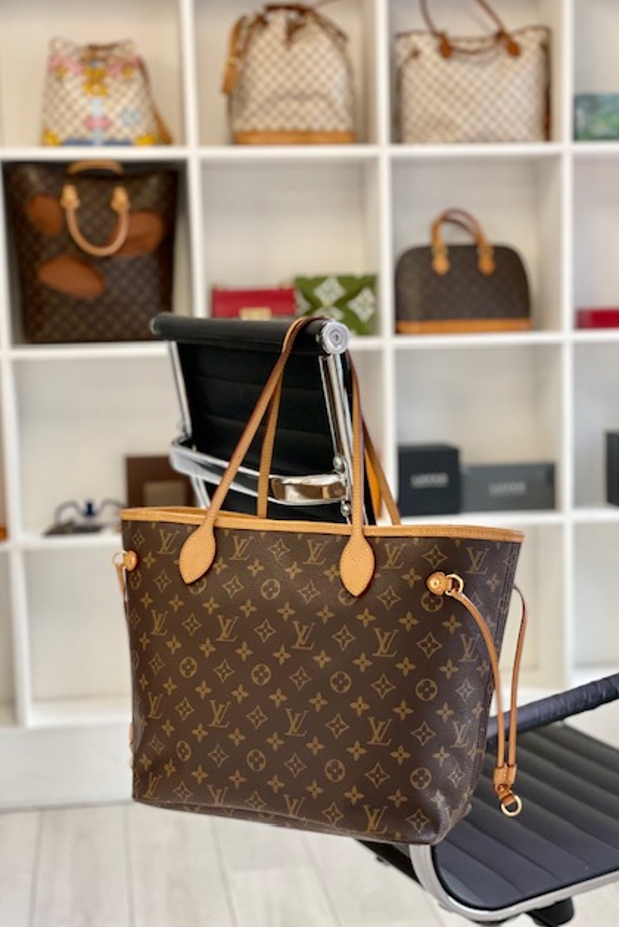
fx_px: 1417
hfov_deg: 24.6
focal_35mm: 55
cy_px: 464
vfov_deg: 36.2
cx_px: 310
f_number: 2
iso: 200
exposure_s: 1/100
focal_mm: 6
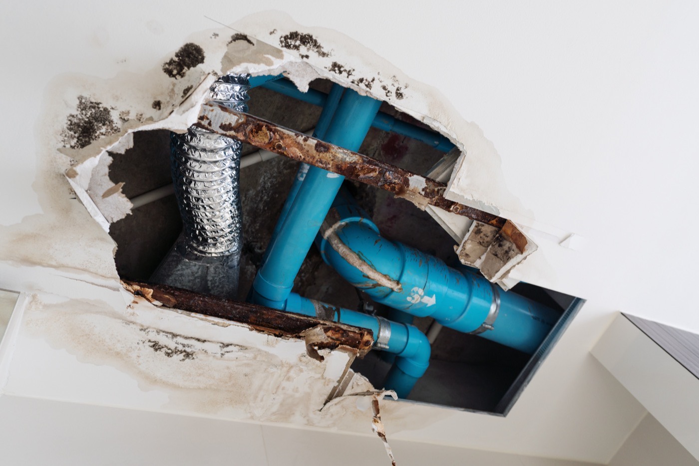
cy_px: 233
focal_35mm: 29
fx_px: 563
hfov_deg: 63.7
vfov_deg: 45.0
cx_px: 350
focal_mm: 29
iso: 200
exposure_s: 1/50
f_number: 4
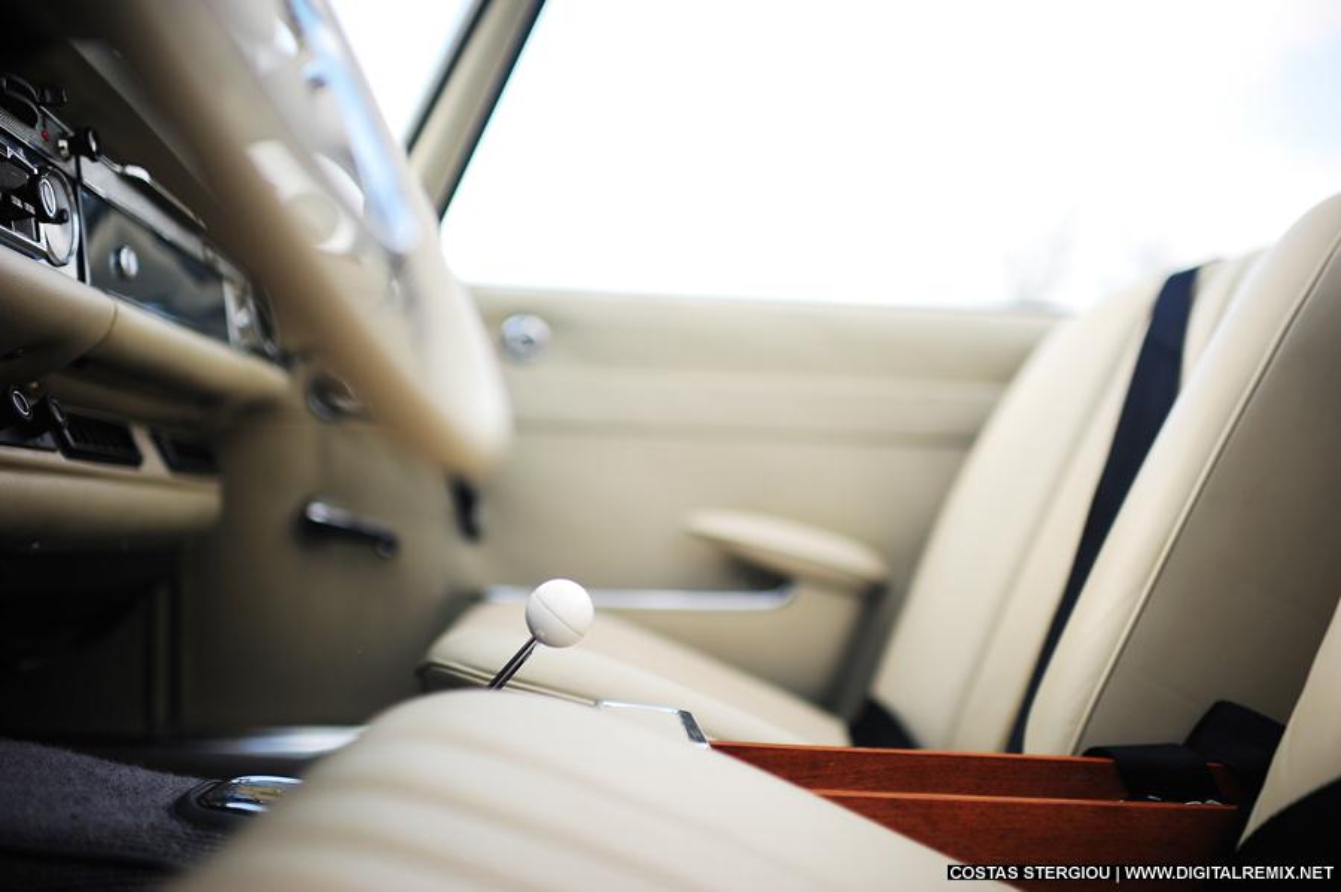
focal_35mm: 35
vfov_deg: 37.8
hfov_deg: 54.5
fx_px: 1303
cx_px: 670
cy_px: 446
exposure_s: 1/640
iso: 100
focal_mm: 35
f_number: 1.4
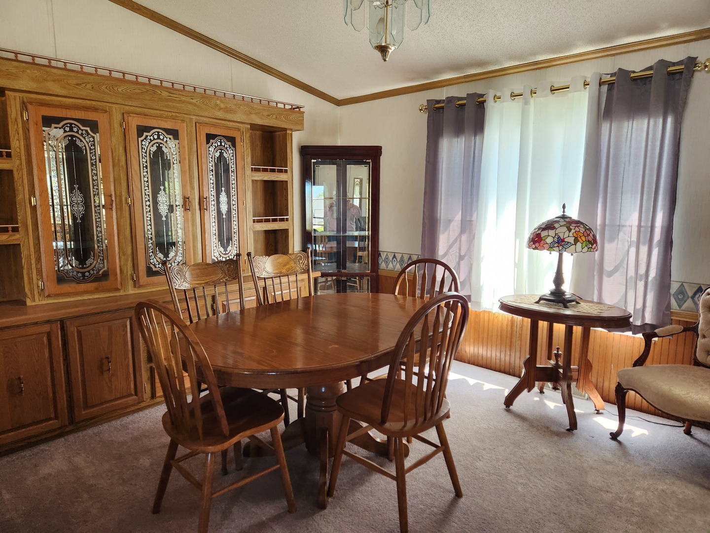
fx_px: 472
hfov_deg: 73.9
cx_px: 355
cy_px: 266
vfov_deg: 58.9
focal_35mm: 23
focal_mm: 5.4
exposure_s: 1/120
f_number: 1.8
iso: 200
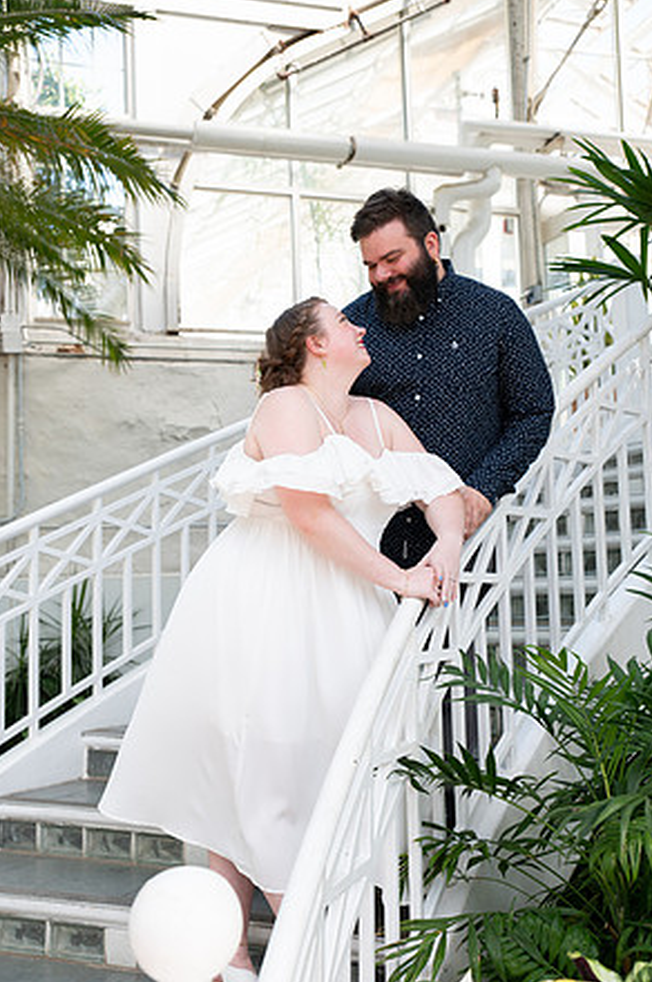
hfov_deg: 31.1
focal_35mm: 43
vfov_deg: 45.5
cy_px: 484
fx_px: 1172
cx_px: 329
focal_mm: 42
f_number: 3.5
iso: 200
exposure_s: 1/125
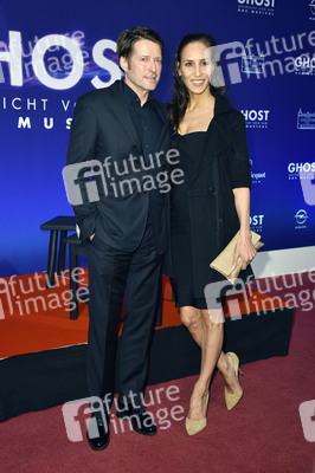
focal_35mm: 44
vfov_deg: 44.5
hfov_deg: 30.5
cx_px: 158
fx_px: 578
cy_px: 236
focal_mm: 44
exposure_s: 1/160
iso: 500
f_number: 6.3
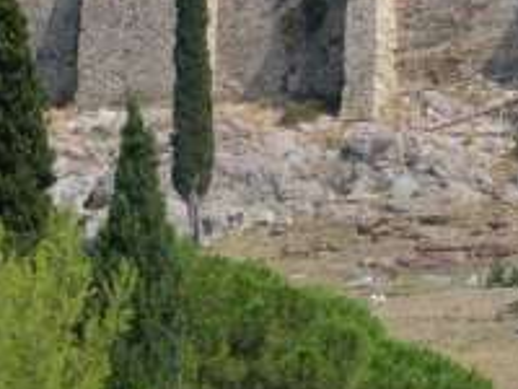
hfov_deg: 9.3
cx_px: 368
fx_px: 3172
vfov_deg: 7.0
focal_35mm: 212
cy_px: 161
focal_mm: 55
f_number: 14
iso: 1000
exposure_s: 1/320
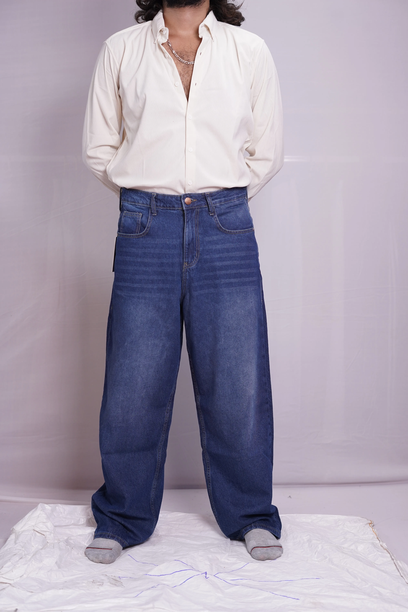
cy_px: 306
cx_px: 204
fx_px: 850
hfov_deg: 27.0
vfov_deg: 39.6
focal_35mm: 50
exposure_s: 1/100
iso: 640
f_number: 3.5
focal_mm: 50
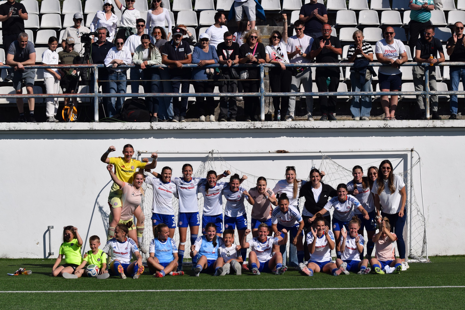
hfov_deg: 19.5
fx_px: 1356
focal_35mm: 105
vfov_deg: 13.0
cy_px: 155
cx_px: 232
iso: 320
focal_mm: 70
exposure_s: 1/2000
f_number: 8
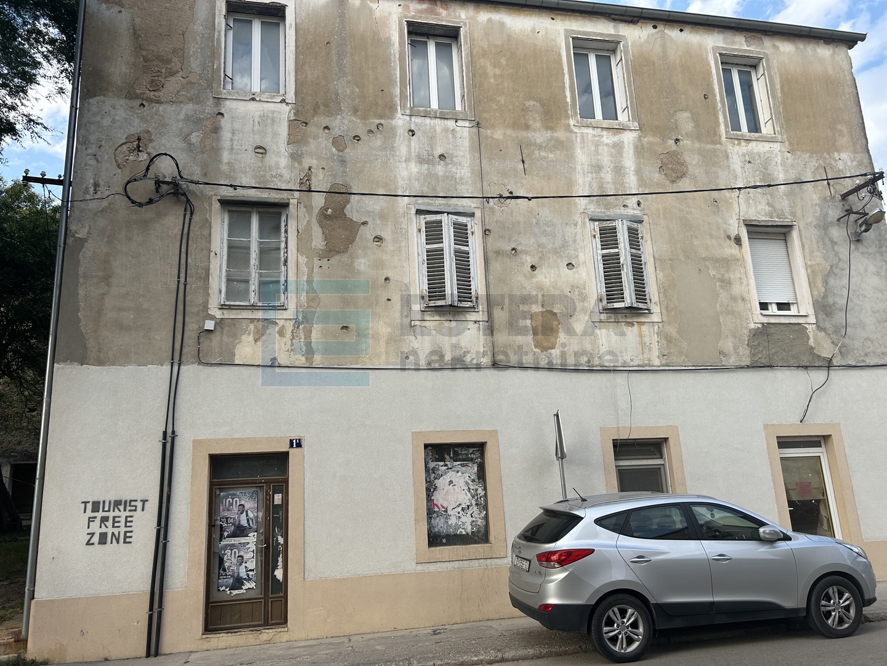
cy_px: 333
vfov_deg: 53.1
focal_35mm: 26
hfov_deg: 67.3
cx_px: 444
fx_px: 666
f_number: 1.5
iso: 50
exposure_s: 1/1377
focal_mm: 5.7
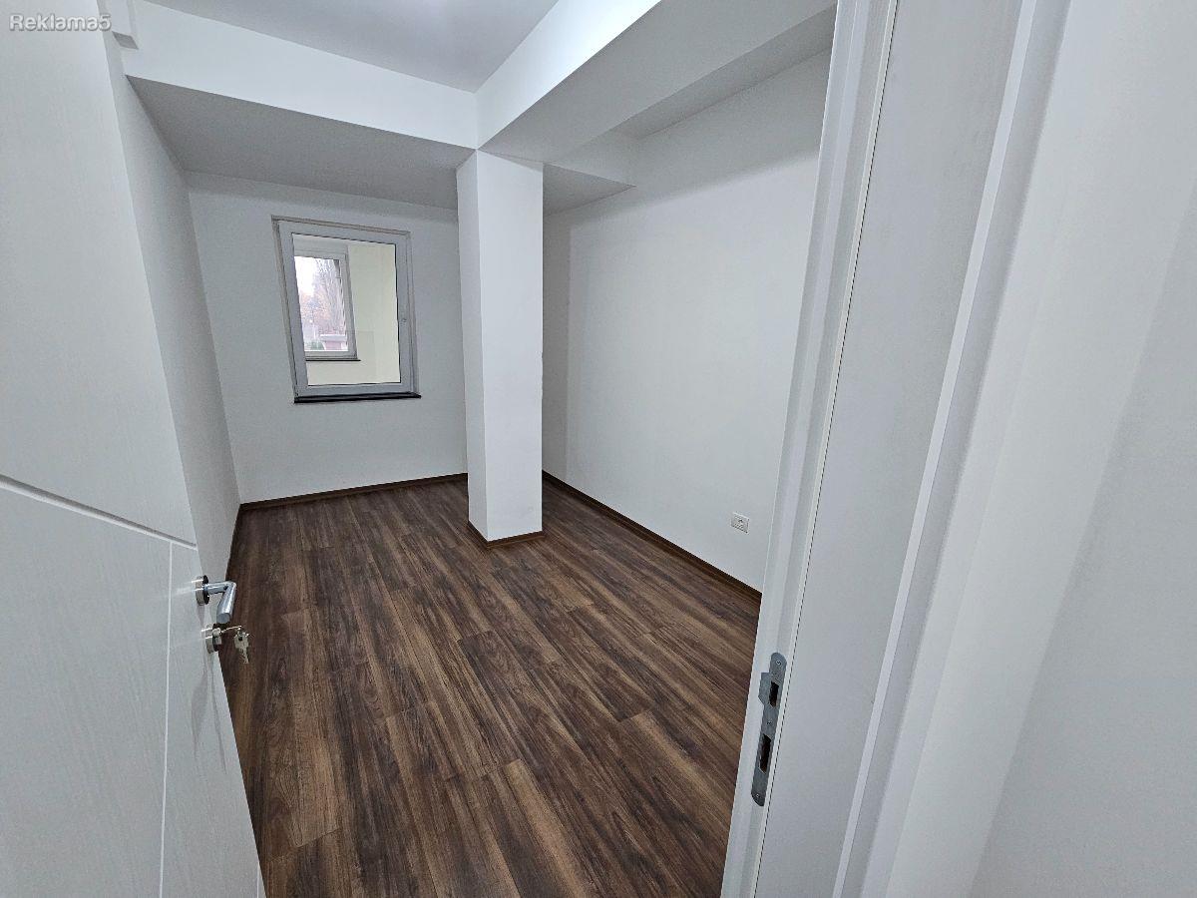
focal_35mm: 13
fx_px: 450
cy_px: 449
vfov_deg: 89.9
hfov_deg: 106.2
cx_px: 598
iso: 250
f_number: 2.2
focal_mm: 2.2
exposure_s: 1/50
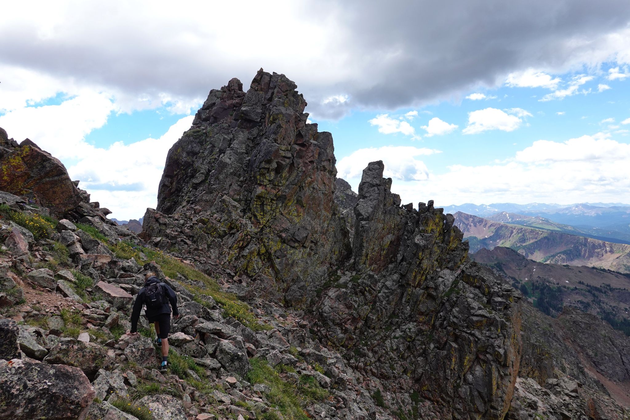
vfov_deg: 53.1
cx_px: 315
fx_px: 420
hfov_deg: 73.7
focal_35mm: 24
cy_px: 210
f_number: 4
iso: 100
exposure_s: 1/400
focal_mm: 9
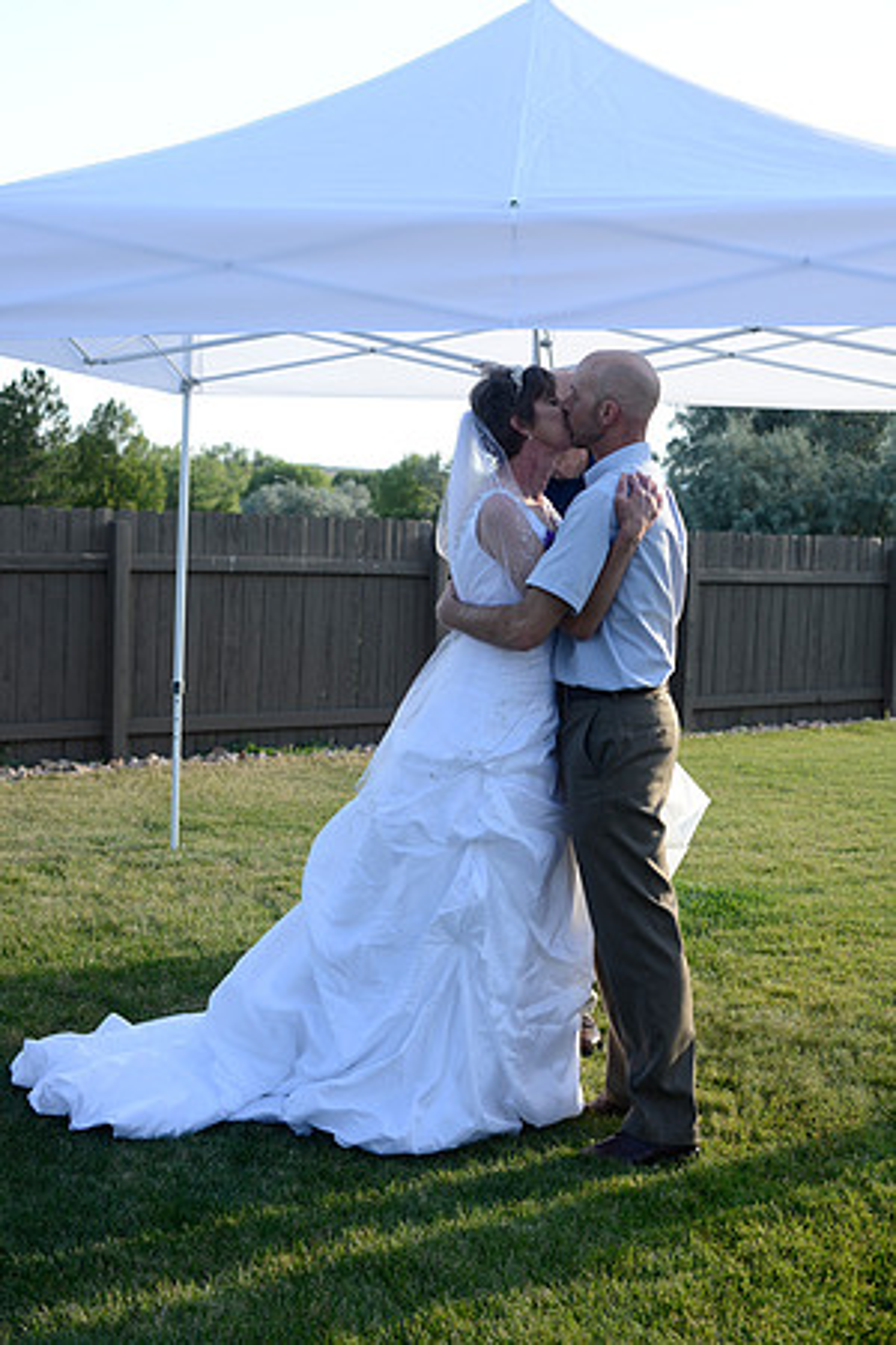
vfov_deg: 39.6
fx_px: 1867
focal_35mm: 50
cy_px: 672
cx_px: 448
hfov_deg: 27.0
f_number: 5
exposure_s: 1/250
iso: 200
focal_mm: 50
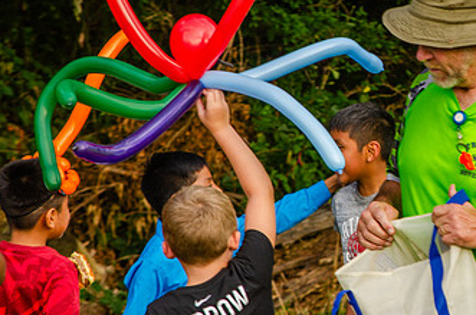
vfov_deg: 5.2
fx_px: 3469
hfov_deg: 7.8
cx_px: 411
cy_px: 106
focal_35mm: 263
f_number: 7.1
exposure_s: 1/200
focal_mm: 100
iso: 200
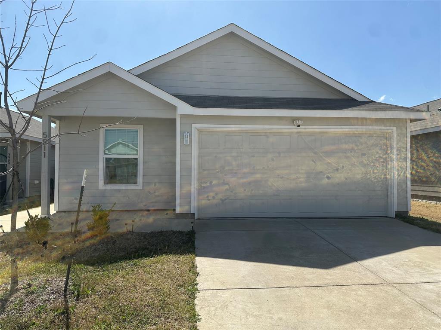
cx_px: 220
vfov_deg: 56.8
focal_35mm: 24
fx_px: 306
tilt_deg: +1.7
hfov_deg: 71.6
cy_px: 165
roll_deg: -0.5
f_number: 1.78
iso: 80
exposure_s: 1/5848
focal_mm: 6.86
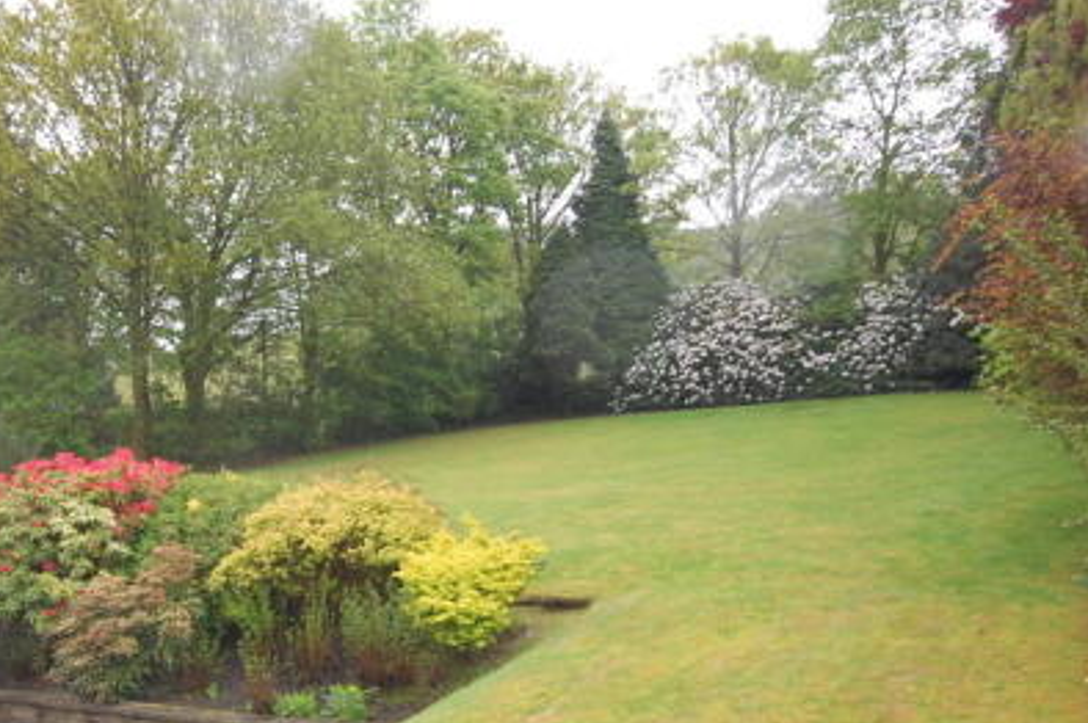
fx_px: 1208
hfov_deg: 46.8
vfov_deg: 32.9
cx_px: 276
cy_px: 511
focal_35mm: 40
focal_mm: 16
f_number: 9
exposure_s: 1/25
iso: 400
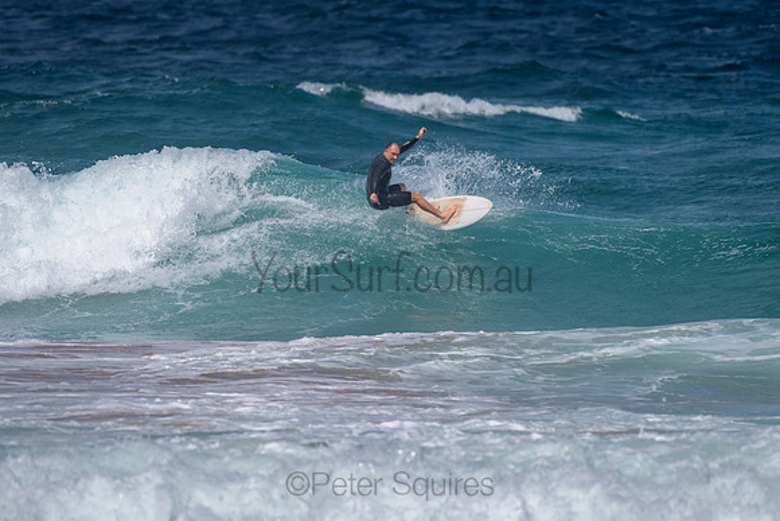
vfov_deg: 2.2
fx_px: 13292
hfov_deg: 3.4
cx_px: 418
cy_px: 223
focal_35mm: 613
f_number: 5.6
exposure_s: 1/2000
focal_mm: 500
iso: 72
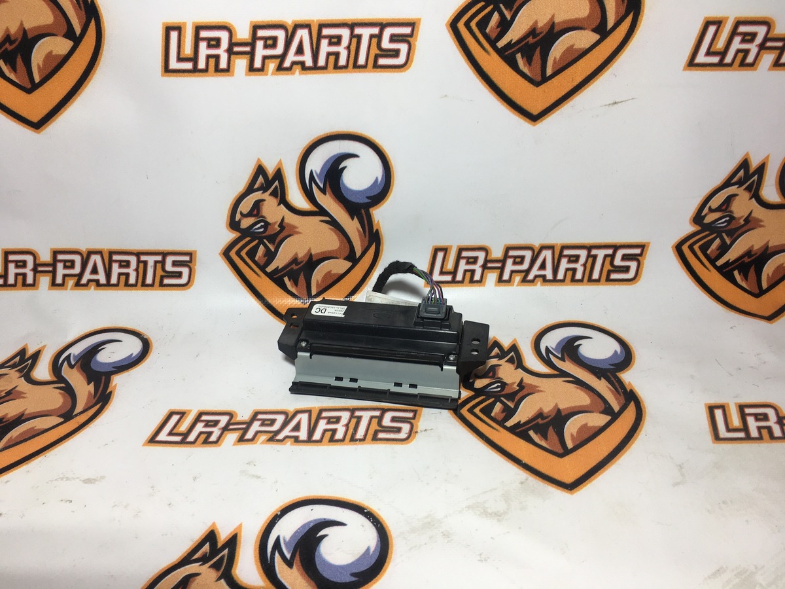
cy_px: 294
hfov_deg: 61.7
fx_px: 658
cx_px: 392
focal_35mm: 29
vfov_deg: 48.2
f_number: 2.2
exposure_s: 1/100
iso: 25
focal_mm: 4.15
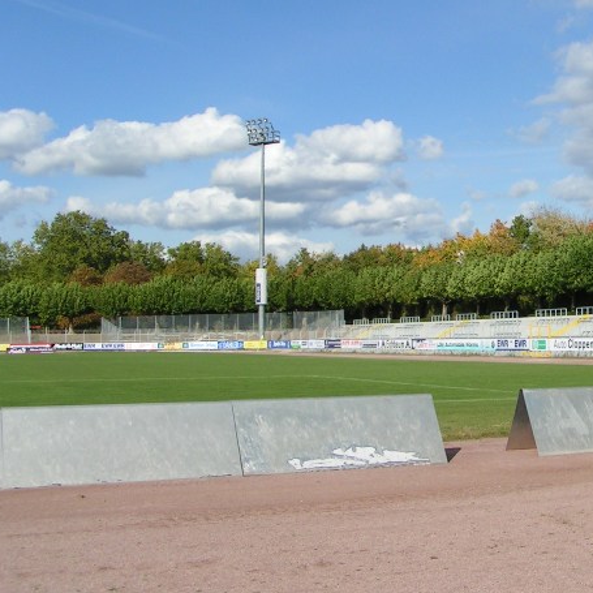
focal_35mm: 59
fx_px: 1143
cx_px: 459
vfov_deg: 28.9
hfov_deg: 28.6
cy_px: 214
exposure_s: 1/640
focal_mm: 5.8
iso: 50
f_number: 5.6
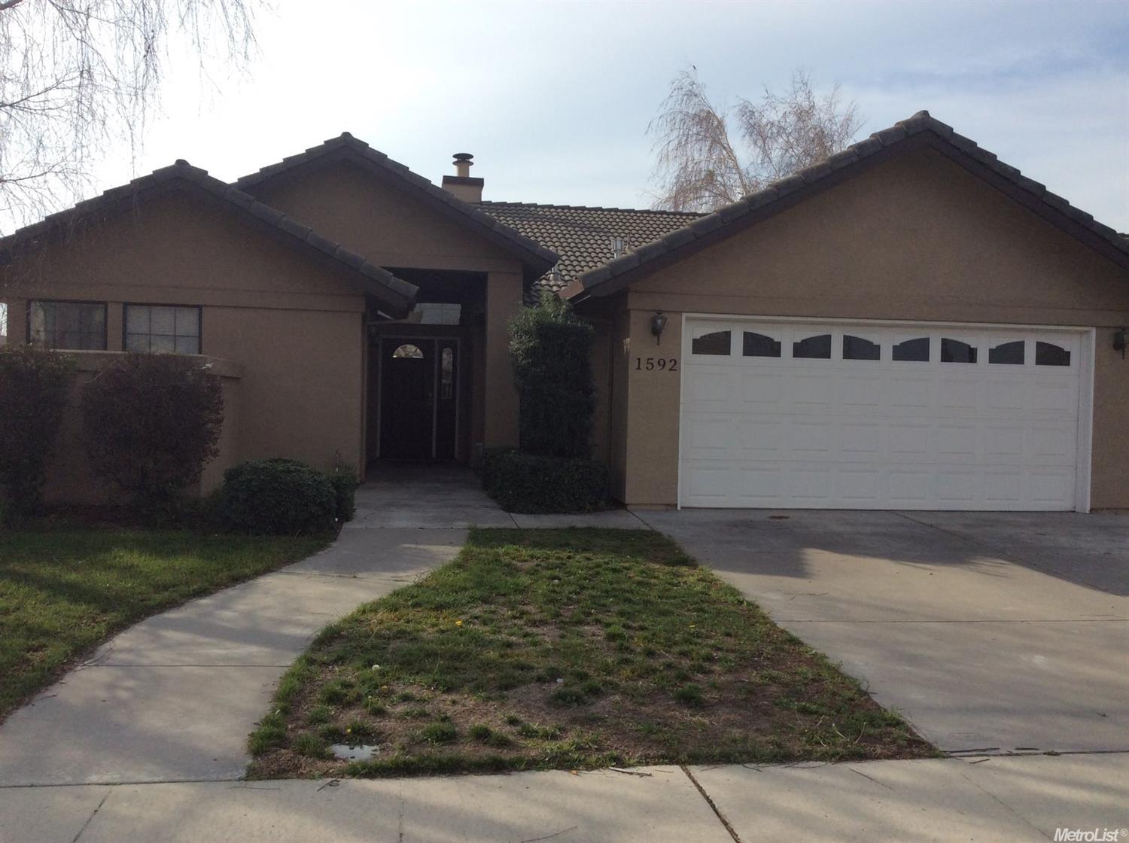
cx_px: 564
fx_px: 1042
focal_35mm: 32
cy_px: 422
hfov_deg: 56.9
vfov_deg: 44.0
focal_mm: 3.3
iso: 32
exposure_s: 1/1506
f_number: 2.4
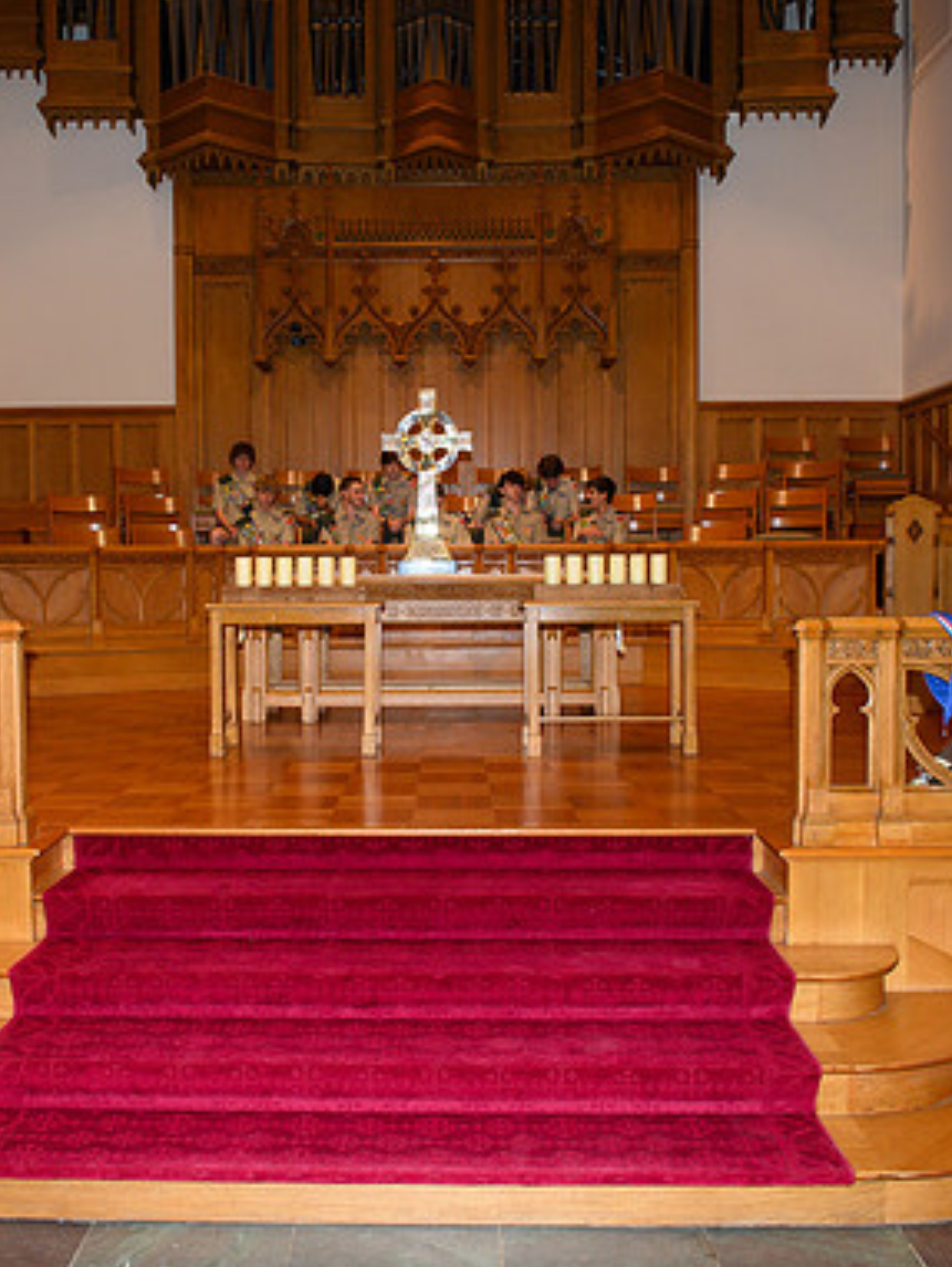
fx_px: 1282
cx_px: 431
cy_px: 638
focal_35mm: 35
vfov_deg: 52.6
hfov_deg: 40.7
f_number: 7.1
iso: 800
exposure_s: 1/60
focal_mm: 24
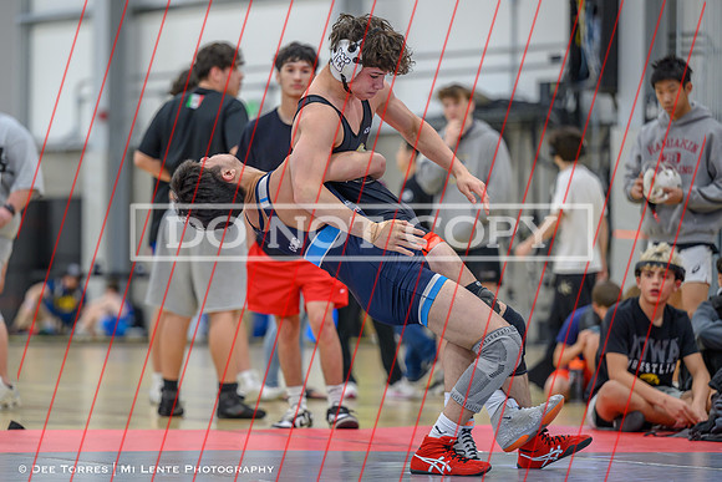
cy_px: 274
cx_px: 305
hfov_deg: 12.7
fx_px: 3247
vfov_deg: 8.5
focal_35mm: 162
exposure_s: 1/640
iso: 1600
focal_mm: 140
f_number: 2.8
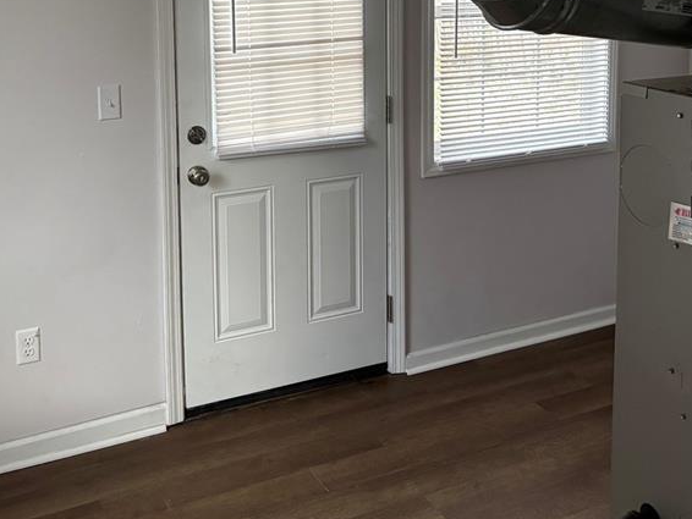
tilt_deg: -7.7
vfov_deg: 29.7
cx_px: 388
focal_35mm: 47
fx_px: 940
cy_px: 60
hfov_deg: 40.4
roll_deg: -0.3
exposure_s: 1/60
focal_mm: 5.96
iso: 400
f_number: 1.6
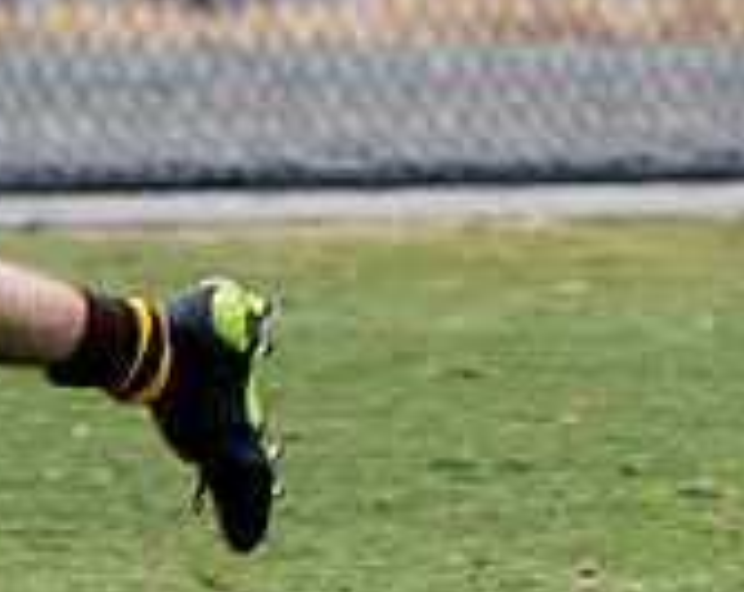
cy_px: -220
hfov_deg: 0.5
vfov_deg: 0.4
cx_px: -336
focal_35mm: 3765
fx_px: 82758
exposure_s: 1/800
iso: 450
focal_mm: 200
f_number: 4
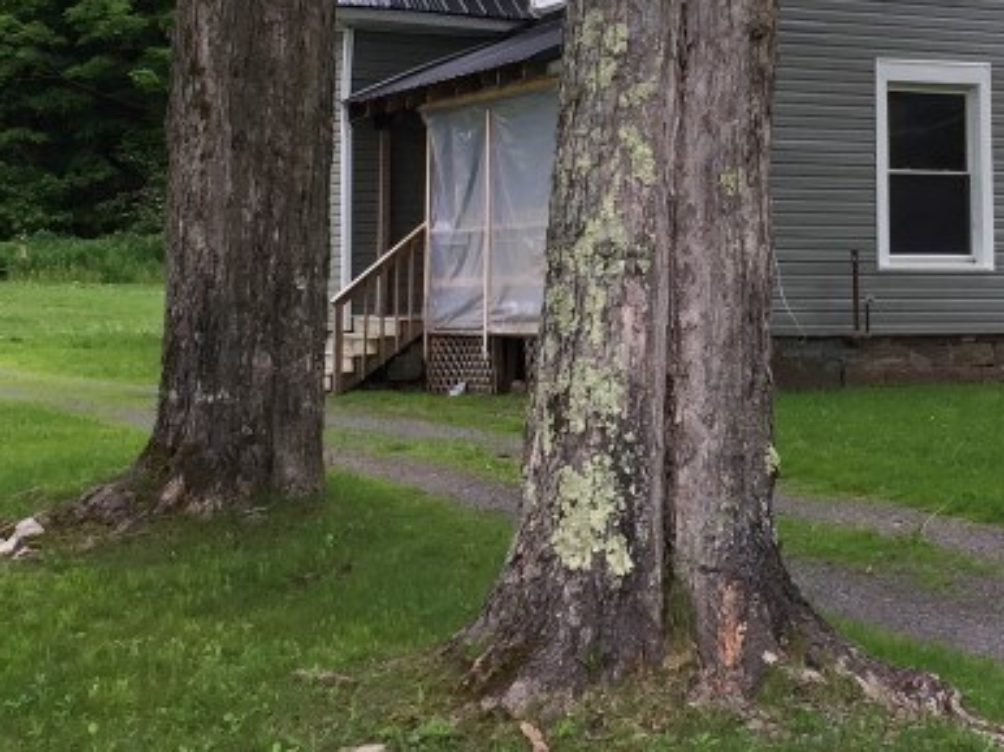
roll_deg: -0.7
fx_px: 2232
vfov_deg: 18.8
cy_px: 68
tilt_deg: +4.2
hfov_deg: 25.2
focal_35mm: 77
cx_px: 661
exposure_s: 1/120
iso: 50
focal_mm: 4.15
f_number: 2.2
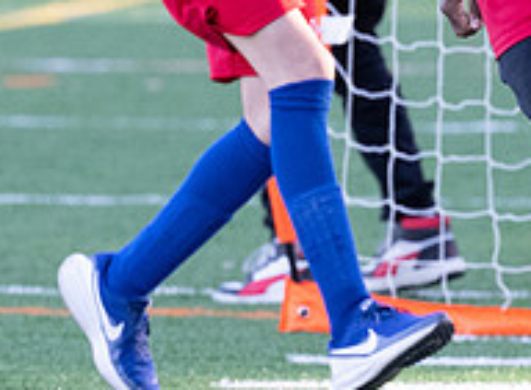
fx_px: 17144
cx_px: 432
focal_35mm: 1126
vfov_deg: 1.3
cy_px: 141
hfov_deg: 1.8
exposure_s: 1/1600
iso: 2500
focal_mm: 200
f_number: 4
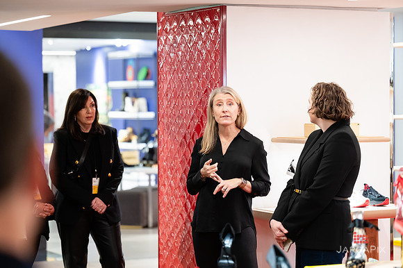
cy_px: 130
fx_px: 1166
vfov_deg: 13.1
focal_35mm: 104
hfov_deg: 19.6
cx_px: 208
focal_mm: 101
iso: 1250
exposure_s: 1/160
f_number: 3.2
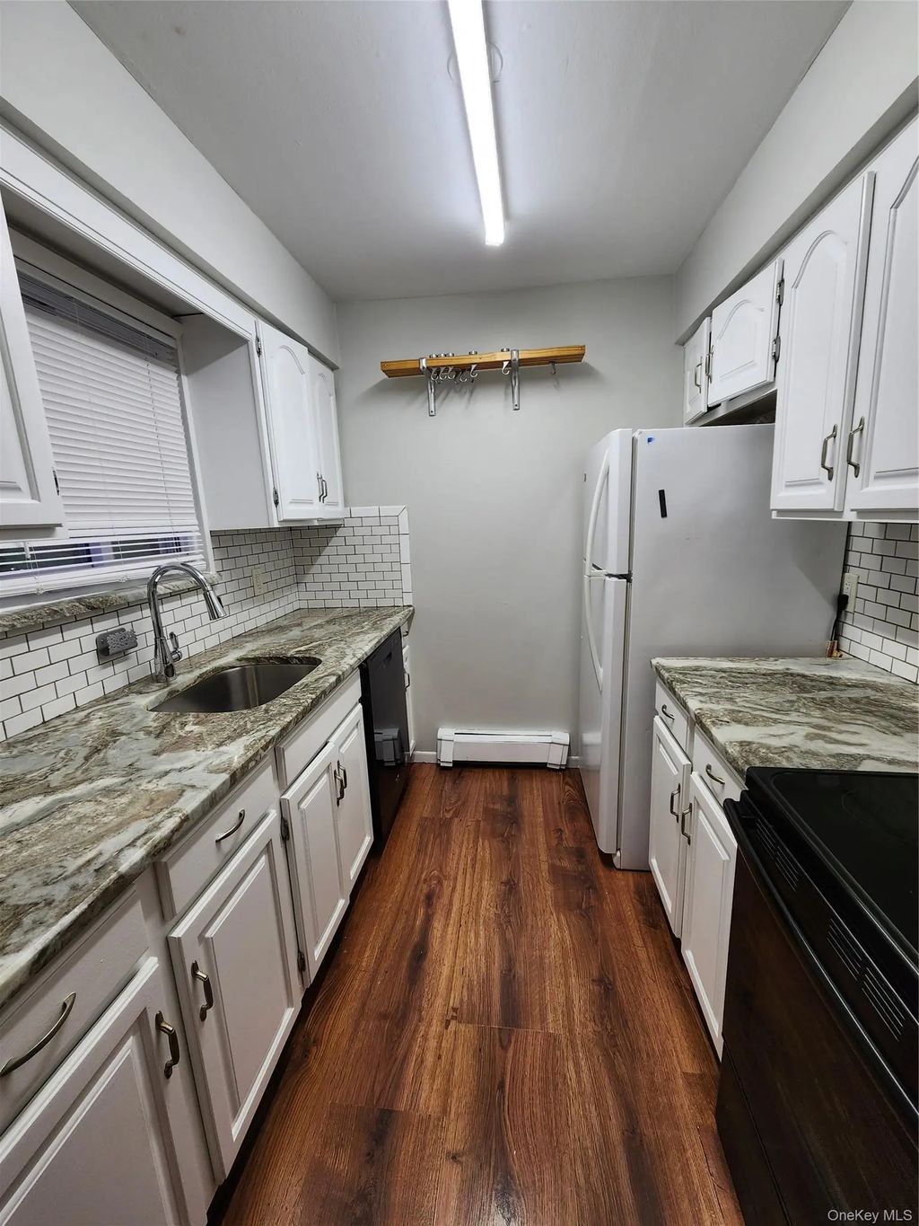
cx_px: 460
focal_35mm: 13
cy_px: 613
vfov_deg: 106.2
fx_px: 460
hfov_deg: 89.9
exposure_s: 1/120
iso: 80
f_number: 2.2
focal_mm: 2.2
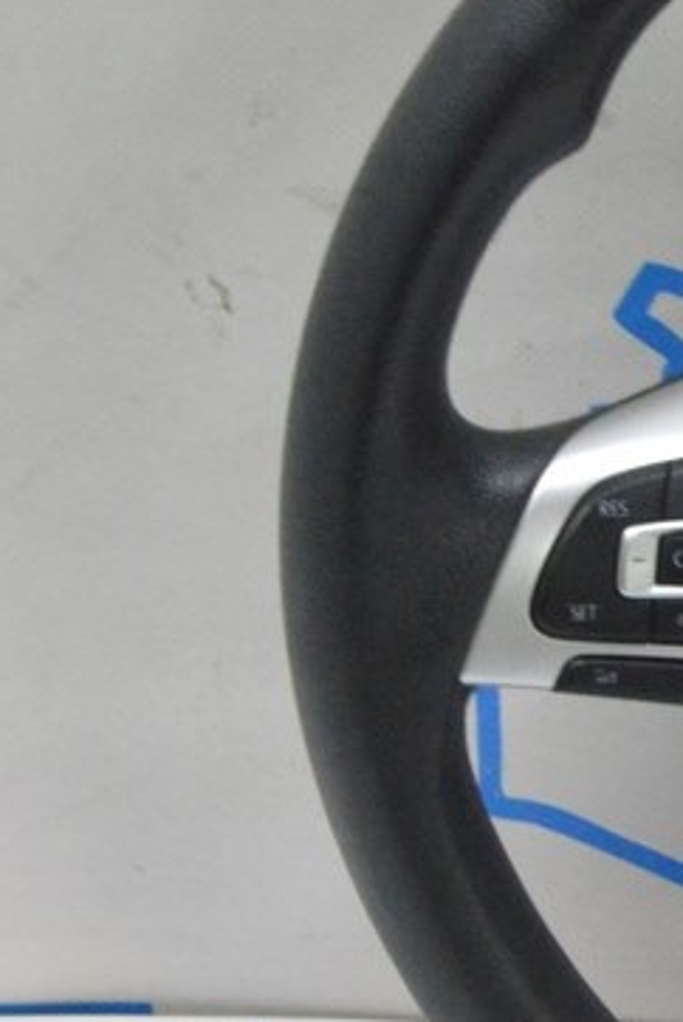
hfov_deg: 9.1
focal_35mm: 144
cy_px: 467
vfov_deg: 14.2
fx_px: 4090
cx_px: 1256
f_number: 20
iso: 6400
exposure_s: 1/20
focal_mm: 34
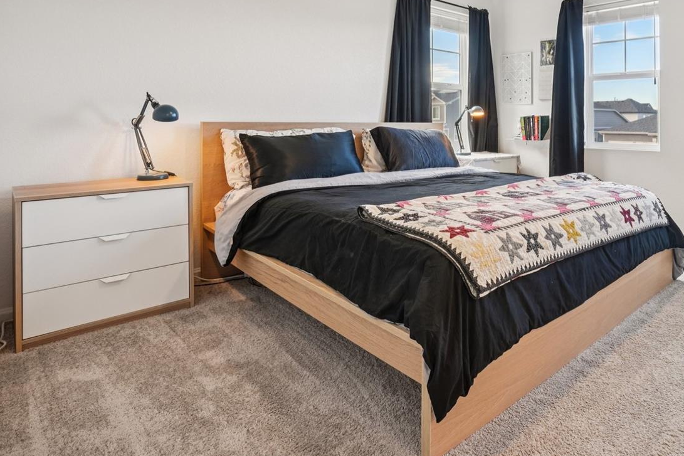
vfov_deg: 55.5
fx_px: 418
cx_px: 460
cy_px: 136
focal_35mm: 22
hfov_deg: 75.9
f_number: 8
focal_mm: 10
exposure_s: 1/30
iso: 400
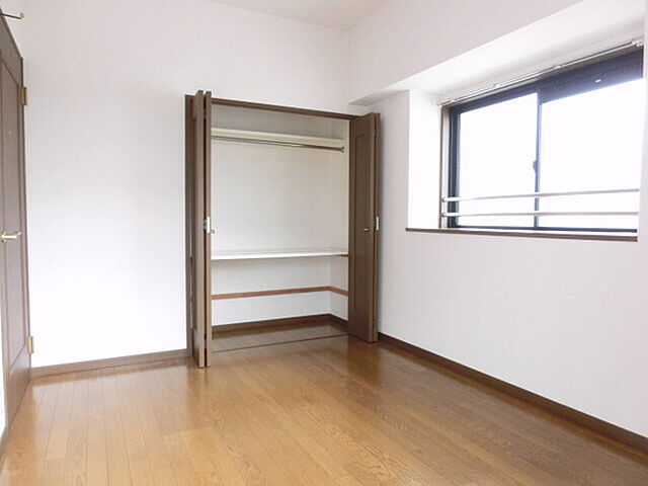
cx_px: 324
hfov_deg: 71.6
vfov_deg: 56.8
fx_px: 449
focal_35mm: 24
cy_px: 243
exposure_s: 1/125
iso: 320
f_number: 3
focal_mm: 4.24
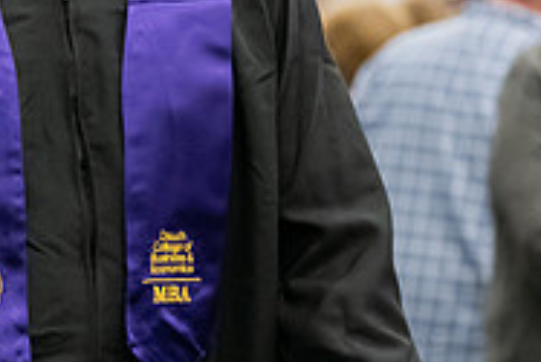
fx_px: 4767
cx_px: 142
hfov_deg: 6.5
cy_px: -88
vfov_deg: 4.3
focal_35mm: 317
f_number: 3.2
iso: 3200
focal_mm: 102
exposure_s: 1/200
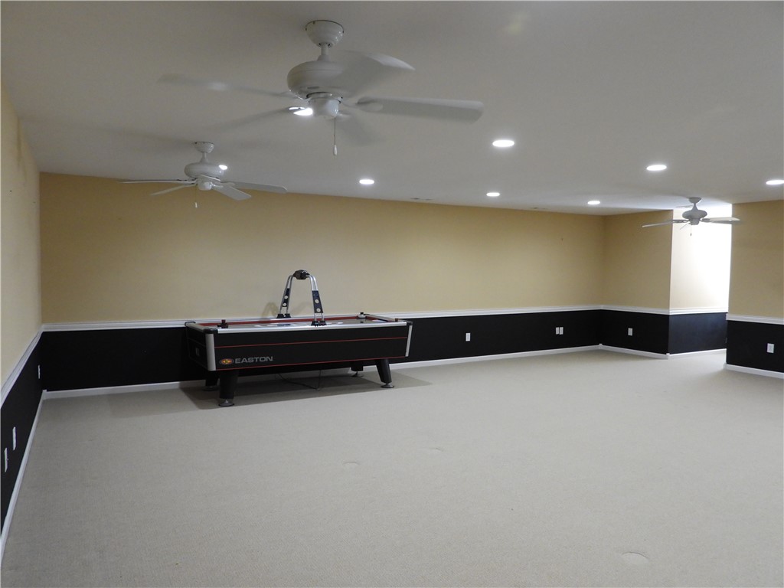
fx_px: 544
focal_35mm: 24
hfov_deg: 71.6
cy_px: 294
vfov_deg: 56.8
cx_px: 392
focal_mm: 4.3
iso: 360
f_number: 2.8
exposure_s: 1/30
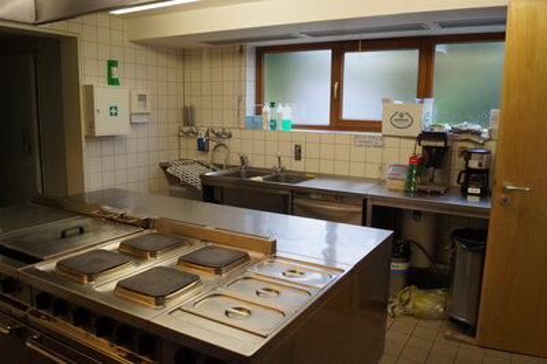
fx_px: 410
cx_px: 274
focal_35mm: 27
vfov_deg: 47.9
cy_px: 182
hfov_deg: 67.4
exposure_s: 1/160
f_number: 4
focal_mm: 18
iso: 800
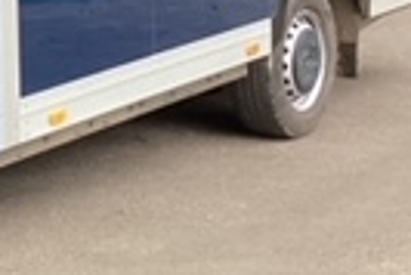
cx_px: -272
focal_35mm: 155
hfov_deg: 12.4
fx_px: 1771
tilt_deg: -6.8
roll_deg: +0.1
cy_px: -93
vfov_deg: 8.7
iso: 80
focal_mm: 3.3
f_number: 2.4
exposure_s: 1/60
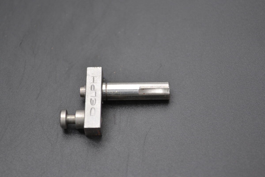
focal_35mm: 82
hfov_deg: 24.6
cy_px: 88
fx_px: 607
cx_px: 132
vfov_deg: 16.6
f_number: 5.6
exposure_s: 1/60
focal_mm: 55
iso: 500
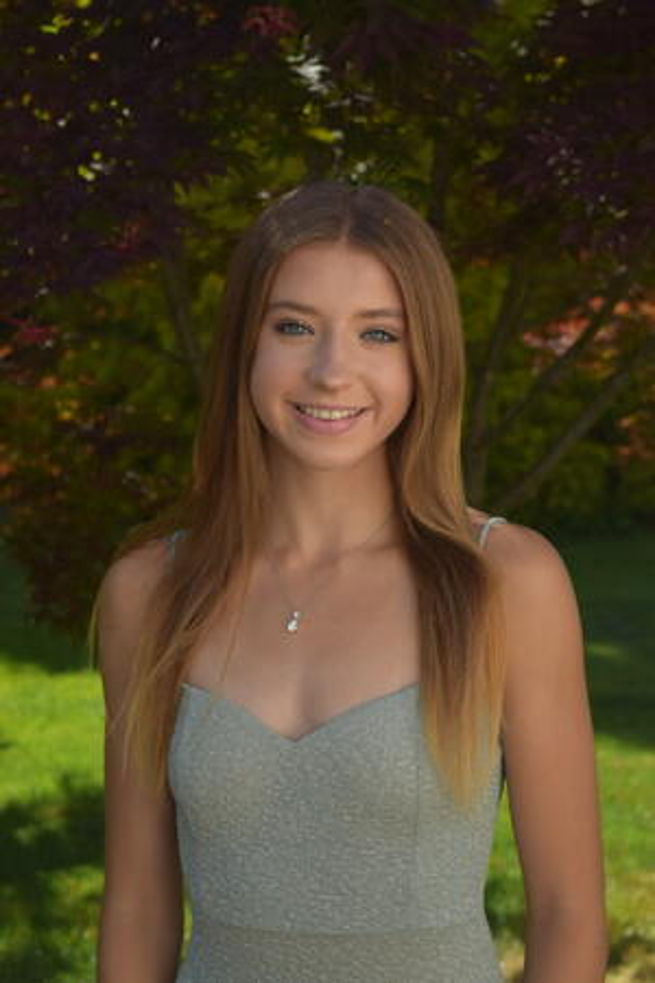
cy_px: 492
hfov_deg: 17.5
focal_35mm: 78
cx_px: 328
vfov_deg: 26.0
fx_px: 2129
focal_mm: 52
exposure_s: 1/640
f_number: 5.6
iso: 200
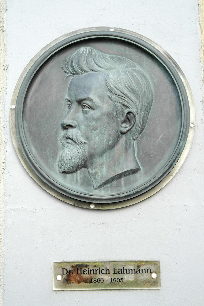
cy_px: 153
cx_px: 102
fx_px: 425
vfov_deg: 39.6
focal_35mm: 50
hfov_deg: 27.0
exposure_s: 1/125
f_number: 4.5
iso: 100
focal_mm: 33
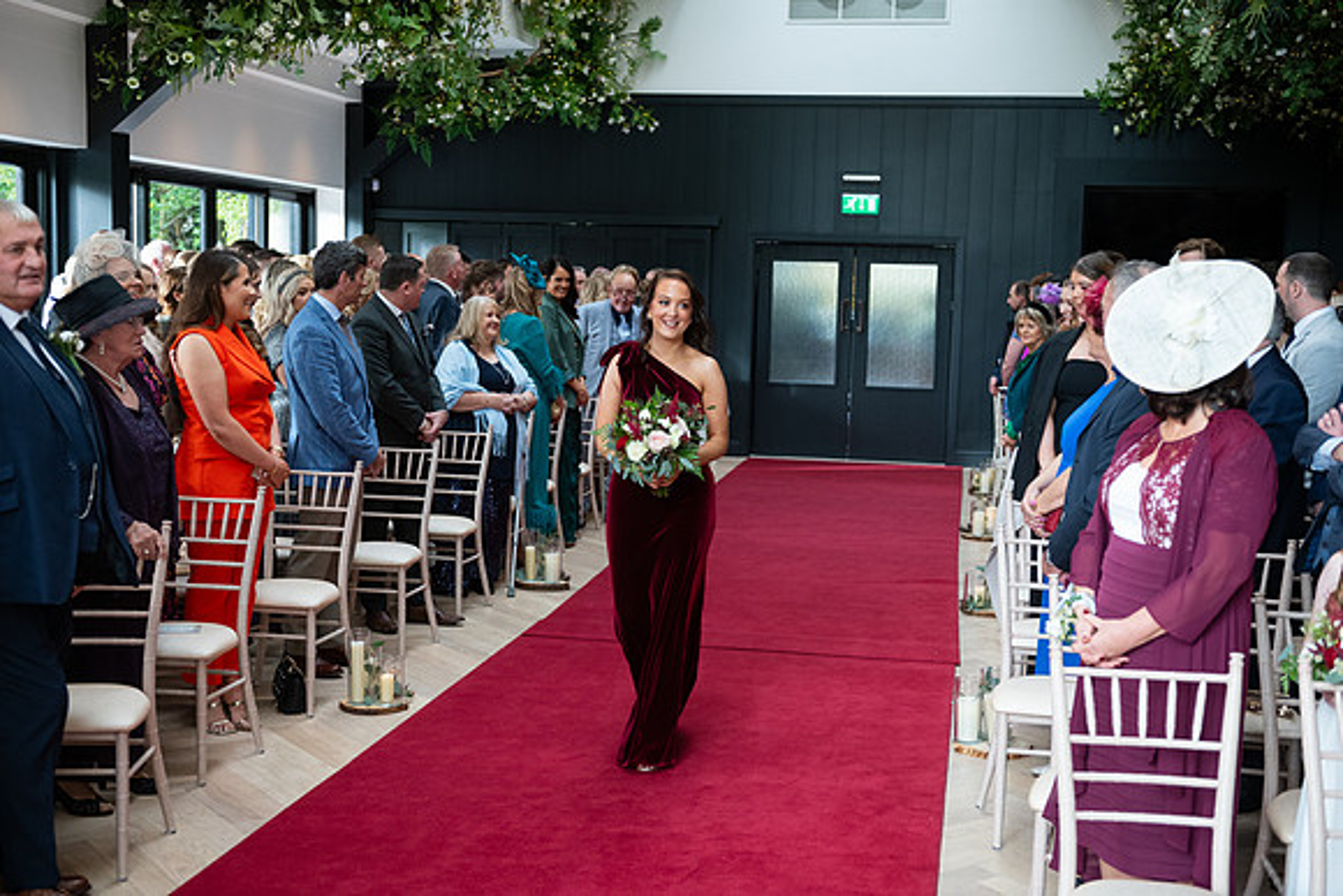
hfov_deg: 43.6
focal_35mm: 45
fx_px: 1679
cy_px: 448
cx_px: 672
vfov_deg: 29.9
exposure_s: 1/160
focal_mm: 45
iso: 640
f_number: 3.5
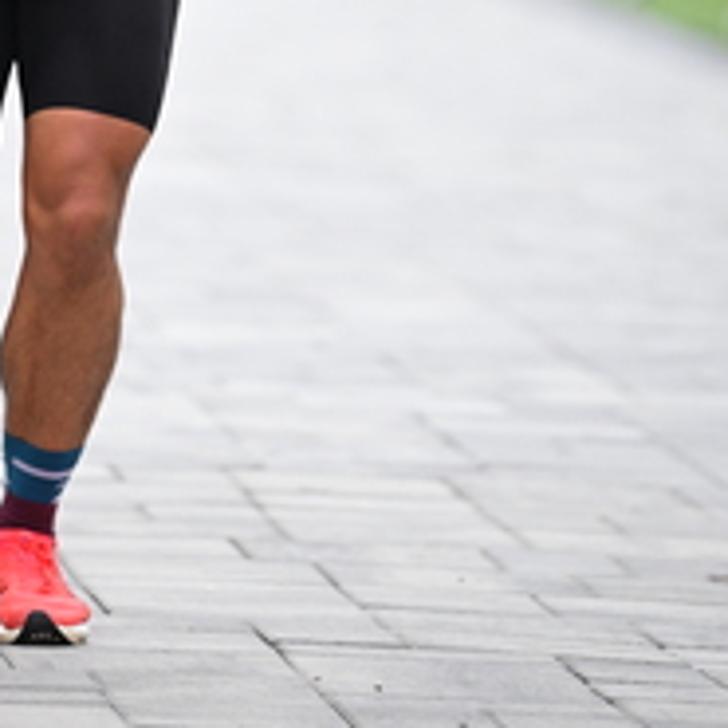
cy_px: -146
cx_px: 89
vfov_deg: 3.5
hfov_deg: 3.5
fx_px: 12016
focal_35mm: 505
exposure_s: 1/800
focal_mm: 200
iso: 1600
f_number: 2.8
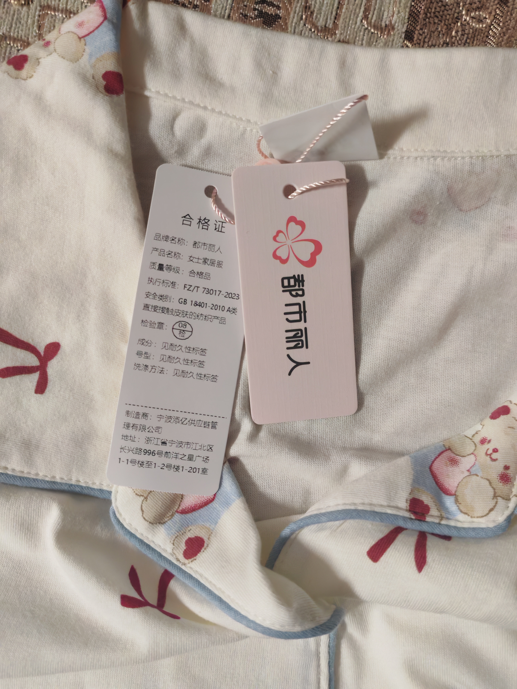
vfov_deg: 65.3
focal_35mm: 27
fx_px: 538
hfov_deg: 51.4
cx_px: 258
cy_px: 344
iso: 1600
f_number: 1.95
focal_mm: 5.52
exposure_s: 1/100
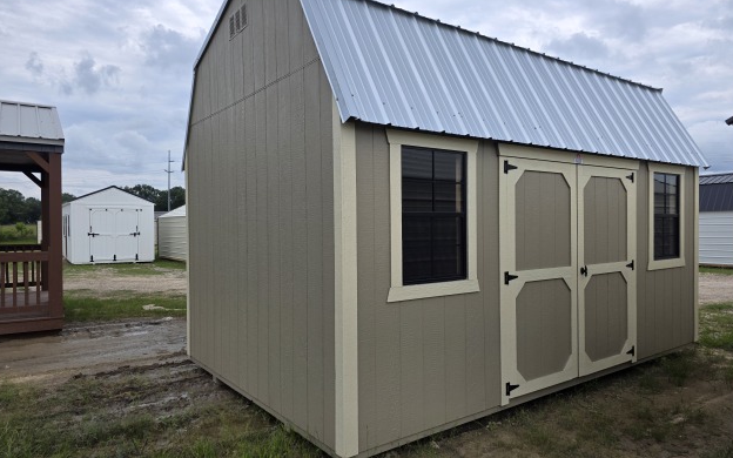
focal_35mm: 25
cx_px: 370
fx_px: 499
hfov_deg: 72.5
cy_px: 234
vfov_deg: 49.3
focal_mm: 6.3
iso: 80
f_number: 1.7
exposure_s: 1/3399
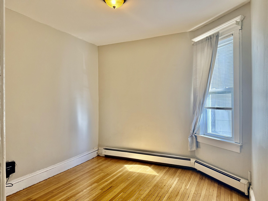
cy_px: 100
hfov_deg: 71.6
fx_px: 186
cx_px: 134
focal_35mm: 24
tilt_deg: -0.5
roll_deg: +0.7
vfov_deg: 56.8
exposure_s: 1/235
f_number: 1.78
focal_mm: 6.76
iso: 160
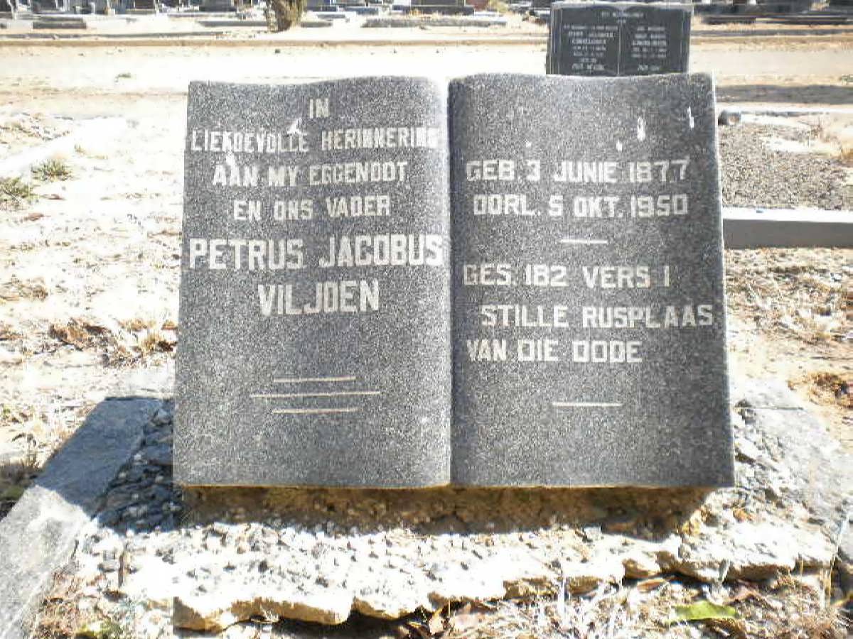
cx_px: 426
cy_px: 320
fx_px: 862
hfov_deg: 52.6
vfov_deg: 40.7
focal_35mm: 35
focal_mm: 6.3
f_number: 4.6
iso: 80
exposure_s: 1/160
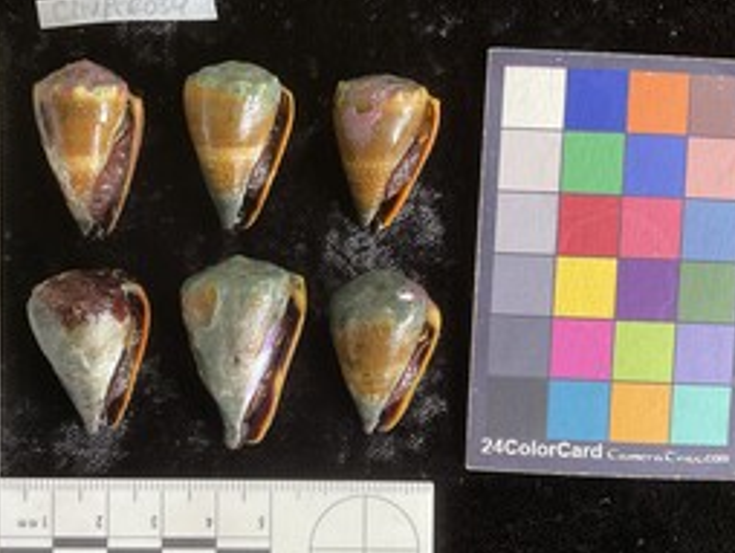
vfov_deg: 36.0
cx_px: 289
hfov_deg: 46.5
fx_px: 850
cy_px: 311
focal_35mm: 40
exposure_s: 1/60
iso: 50
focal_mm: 3
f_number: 1.8
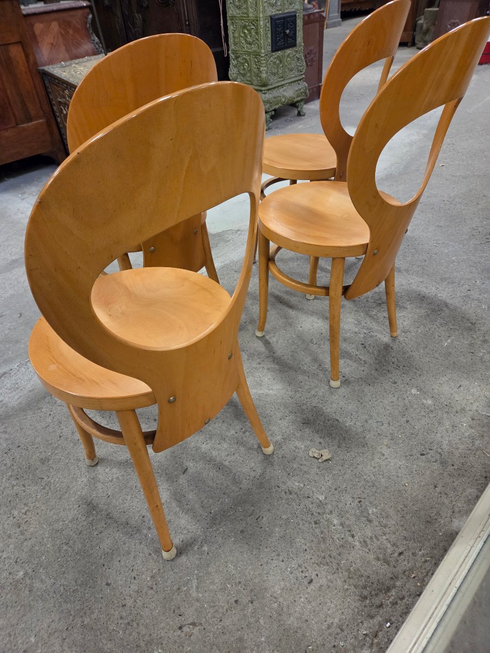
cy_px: 326
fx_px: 434
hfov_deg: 58.9
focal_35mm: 23
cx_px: 245
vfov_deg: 73.9
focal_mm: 5.4
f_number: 1.8
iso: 1250
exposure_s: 1/100
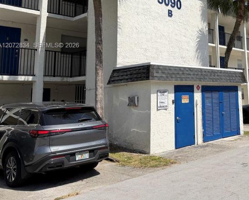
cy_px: 46
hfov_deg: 43.0
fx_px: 295
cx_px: 209
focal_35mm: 40
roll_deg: +2.6
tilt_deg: +8.8
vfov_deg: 36.3
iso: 80
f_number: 1.78
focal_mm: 6.76
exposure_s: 1/4405
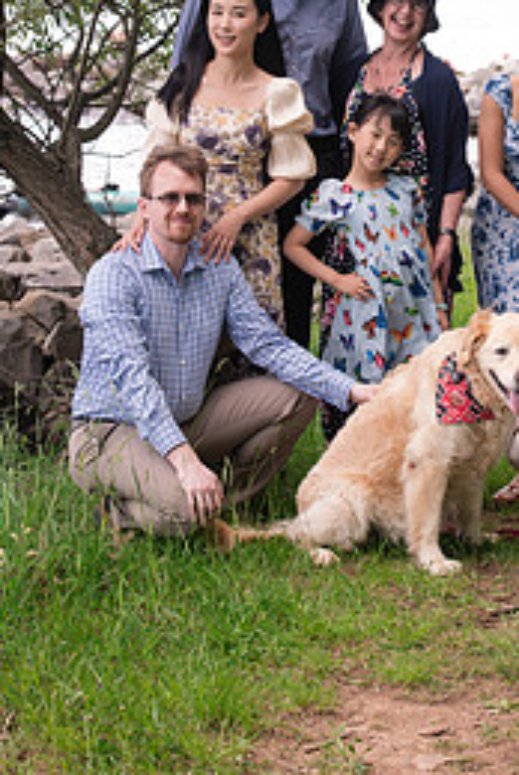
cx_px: 394
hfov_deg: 11.3
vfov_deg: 16.8
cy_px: 143
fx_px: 2609
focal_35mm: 121
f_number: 7.1
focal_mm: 70
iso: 400
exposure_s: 1/200
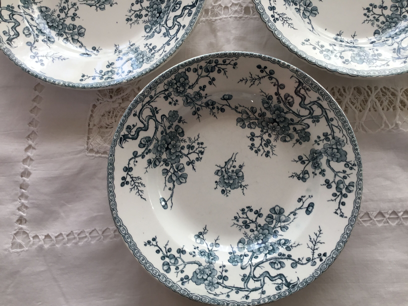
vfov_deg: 45.4
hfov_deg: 58.4
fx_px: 365
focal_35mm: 31
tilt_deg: -82.7
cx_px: 204
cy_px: 153
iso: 25
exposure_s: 1/50
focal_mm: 3.3
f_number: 2.4
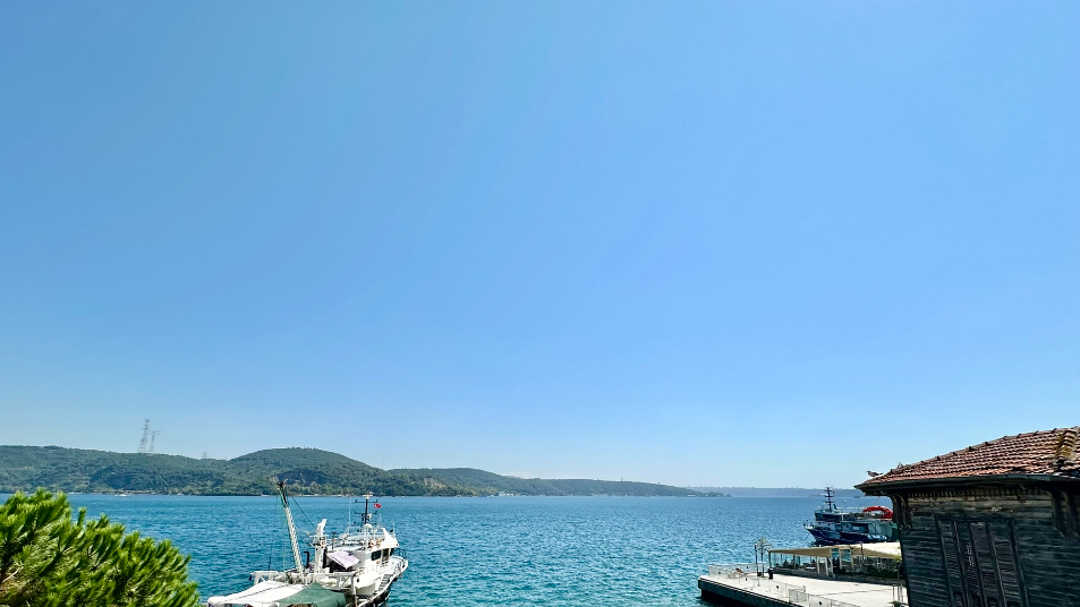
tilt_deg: +9.8
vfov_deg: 64.9
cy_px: 416
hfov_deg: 99.4
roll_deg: -0.3
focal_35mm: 16
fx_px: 458
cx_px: 543
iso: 50
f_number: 2.2
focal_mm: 2.22
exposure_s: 1/4132
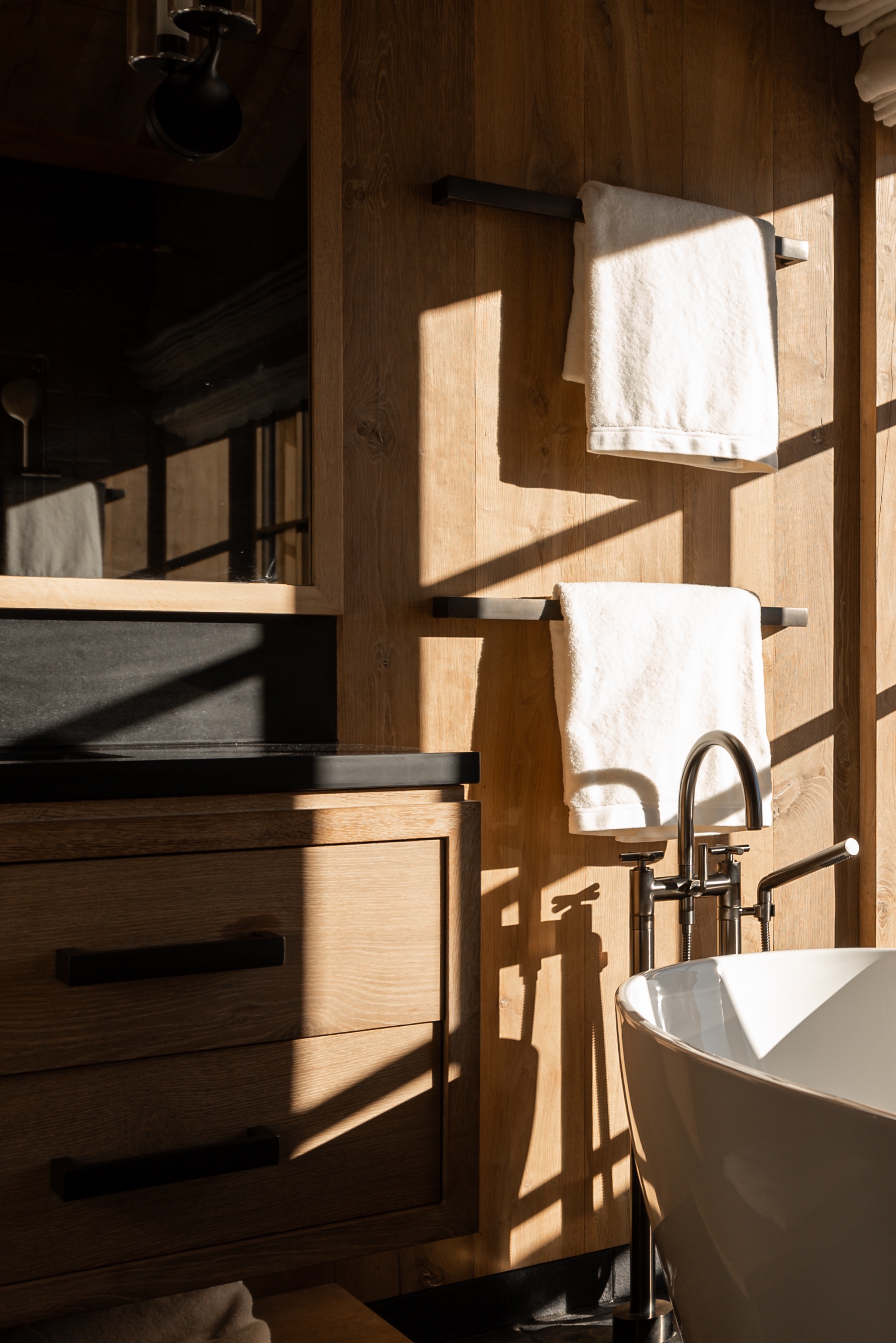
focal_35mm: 47
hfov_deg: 25.8
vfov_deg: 41.7
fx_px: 1754
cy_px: 809
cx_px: 1059
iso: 100
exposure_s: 1/500
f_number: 4
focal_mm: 24
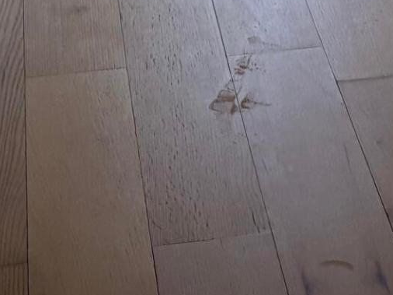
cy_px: -391
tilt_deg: -12.6
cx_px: 433
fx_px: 1679
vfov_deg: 9.1
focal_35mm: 148
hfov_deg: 13.1
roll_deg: -0.5
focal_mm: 5.96
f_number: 1.6
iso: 100
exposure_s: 1/122
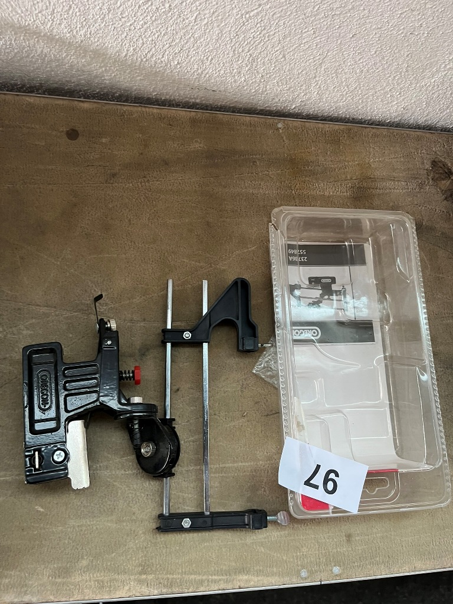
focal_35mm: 26
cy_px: 302
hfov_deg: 53.1
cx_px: 226
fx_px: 454
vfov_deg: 67.3
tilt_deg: -73.9
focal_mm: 5.1
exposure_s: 1/50
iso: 100
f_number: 1.6
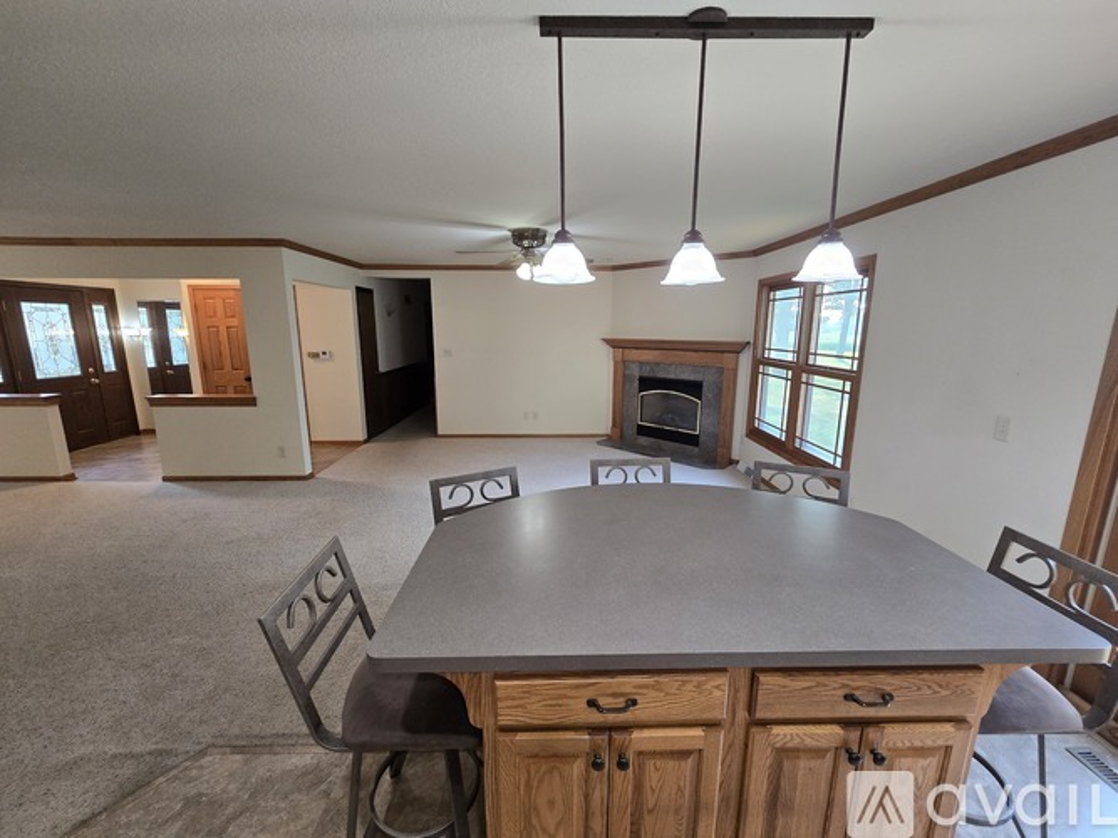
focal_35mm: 13
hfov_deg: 106.2
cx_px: 559
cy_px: 419
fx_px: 420
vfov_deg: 89.9
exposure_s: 1/60
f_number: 2.2
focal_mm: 2.2
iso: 200
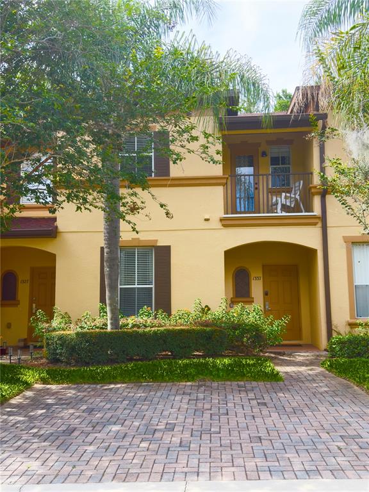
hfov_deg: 40.7
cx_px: 184
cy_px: 246
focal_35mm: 35
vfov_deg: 52.6
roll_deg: +0.9
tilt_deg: +6.5
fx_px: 497
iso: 80
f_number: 1.78
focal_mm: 6.76
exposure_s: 1/1116
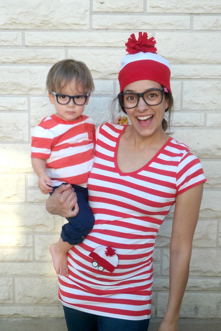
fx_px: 396
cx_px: 110
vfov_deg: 45.4
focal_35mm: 43
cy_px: 166
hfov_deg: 31.2
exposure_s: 1/100
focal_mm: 28
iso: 200
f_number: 4
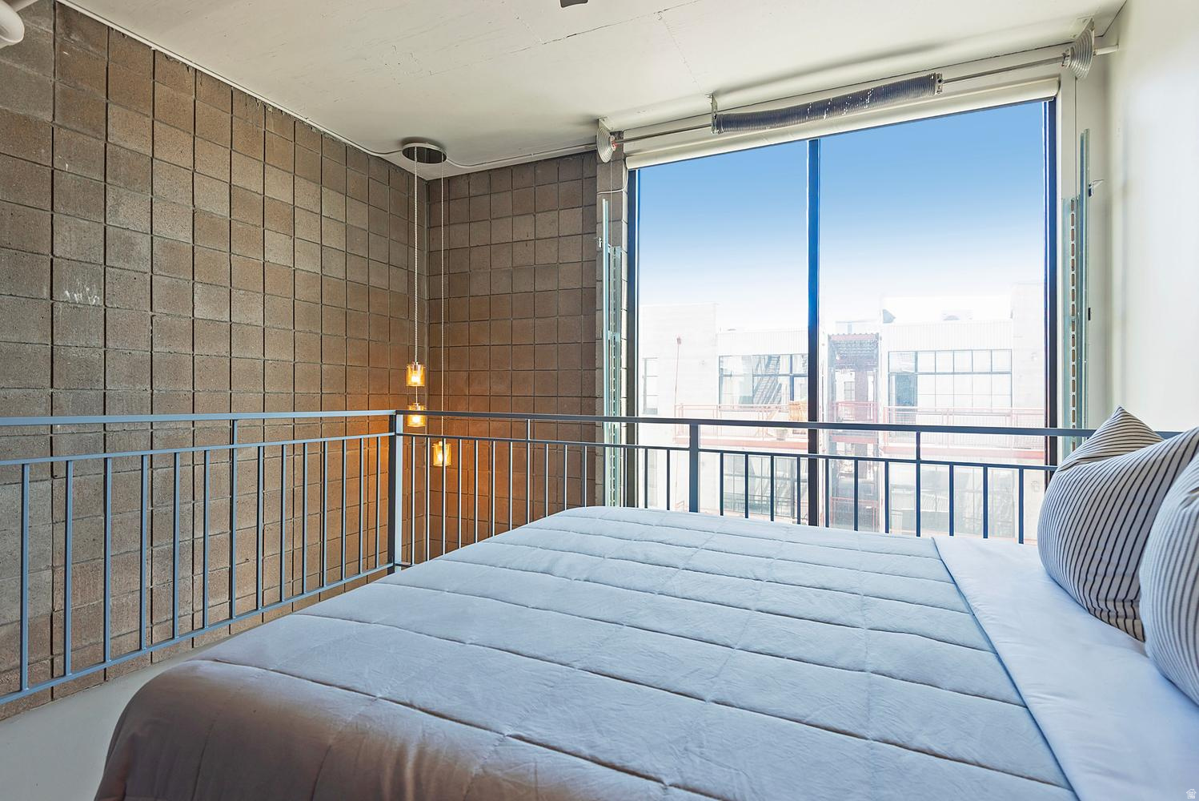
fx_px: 533
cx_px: 600
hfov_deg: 96.7
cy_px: 400
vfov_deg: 73.8
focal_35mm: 16
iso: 160
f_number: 7.1
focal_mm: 16
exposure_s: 1/20
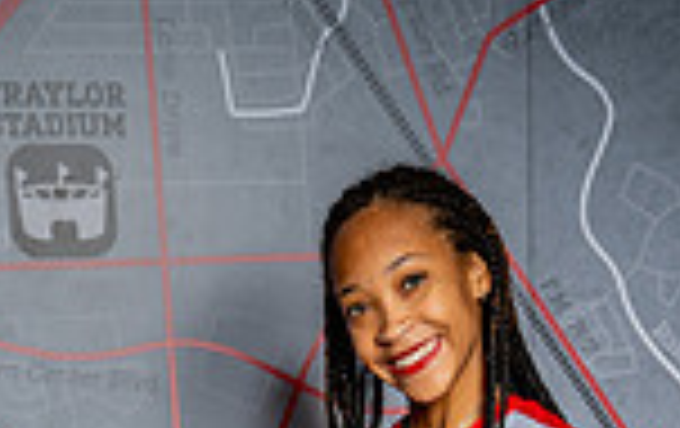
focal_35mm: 97
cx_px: 369
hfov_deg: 21.4
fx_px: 1801
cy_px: 960
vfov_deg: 11.6
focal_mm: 32
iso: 100
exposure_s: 1/250
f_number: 4.5
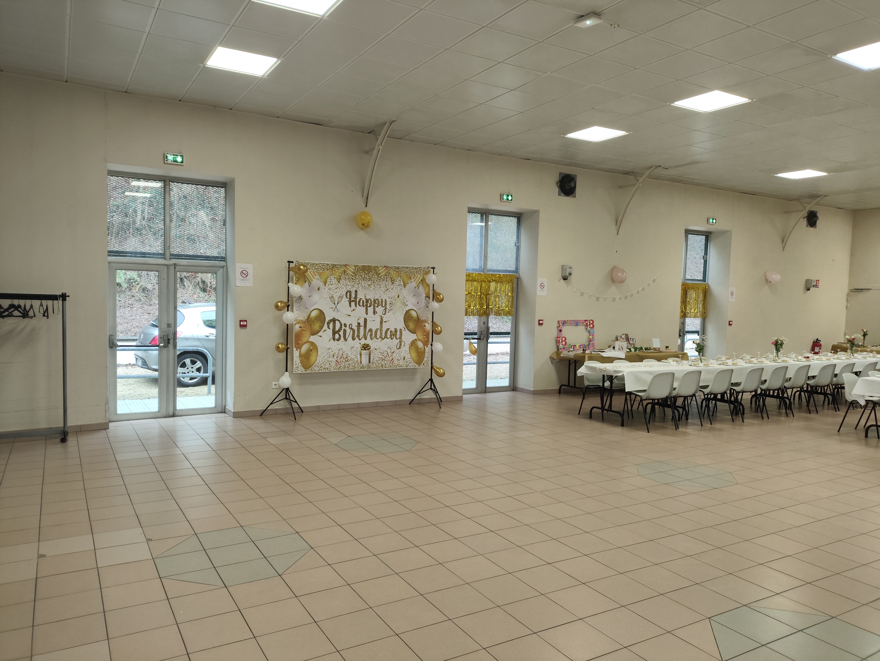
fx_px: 636
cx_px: 440
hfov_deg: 69.4
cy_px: 330
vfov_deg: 54.9
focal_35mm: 25
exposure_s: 1/60
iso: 200
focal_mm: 4.71
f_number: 1.79
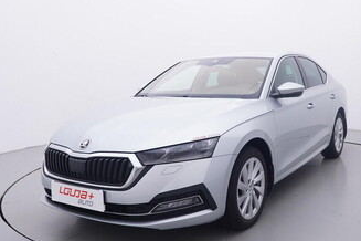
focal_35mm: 38
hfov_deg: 50.3
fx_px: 379
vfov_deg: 35.2
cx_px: 230
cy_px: 118
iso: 200
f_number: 5
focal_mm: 15
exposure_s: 1/80
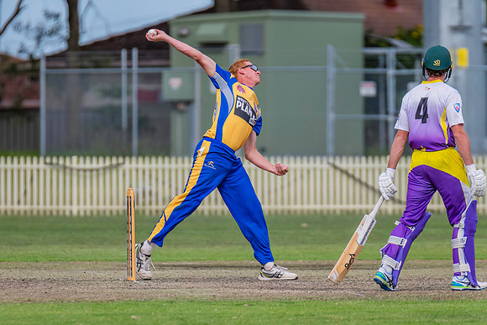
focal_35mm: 566
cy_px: 179
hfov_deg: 3.6
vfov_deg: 2.4
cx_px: 214
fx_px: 7657
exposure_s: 1/2500
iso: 900
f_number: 5.6
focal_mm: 500
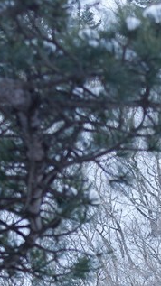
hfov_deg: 4.4
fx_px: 2059
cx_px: 402
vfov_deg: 7.9
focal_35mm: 271
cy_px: 374
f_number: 5.6
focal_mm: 41
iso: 160
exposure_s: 1/100
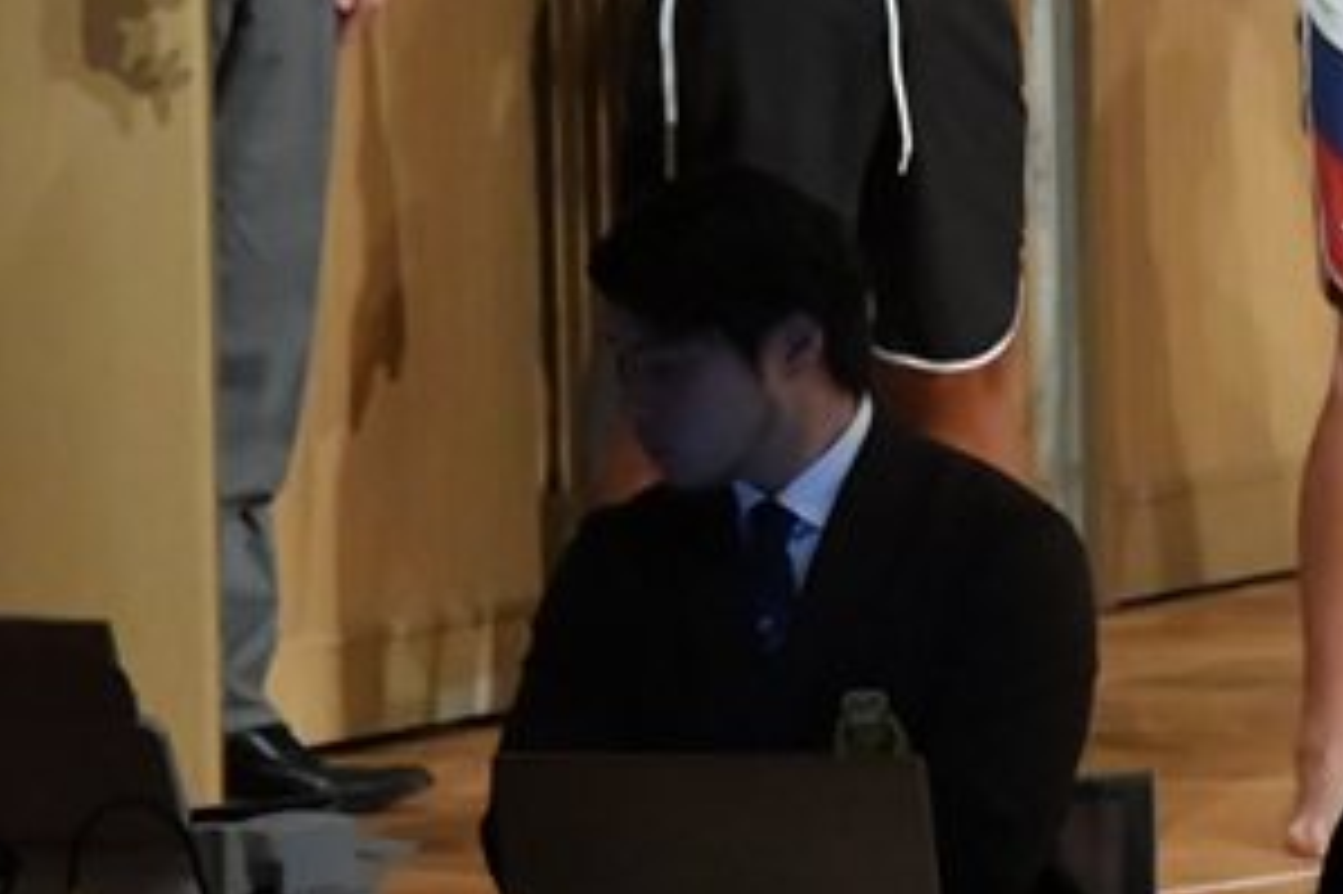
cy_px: -13
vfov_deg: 2.1
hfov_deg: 3.1
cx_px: 874
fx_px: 24644
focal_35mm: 661
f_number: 5.6
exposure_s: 1/400
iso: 9000
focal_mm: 170
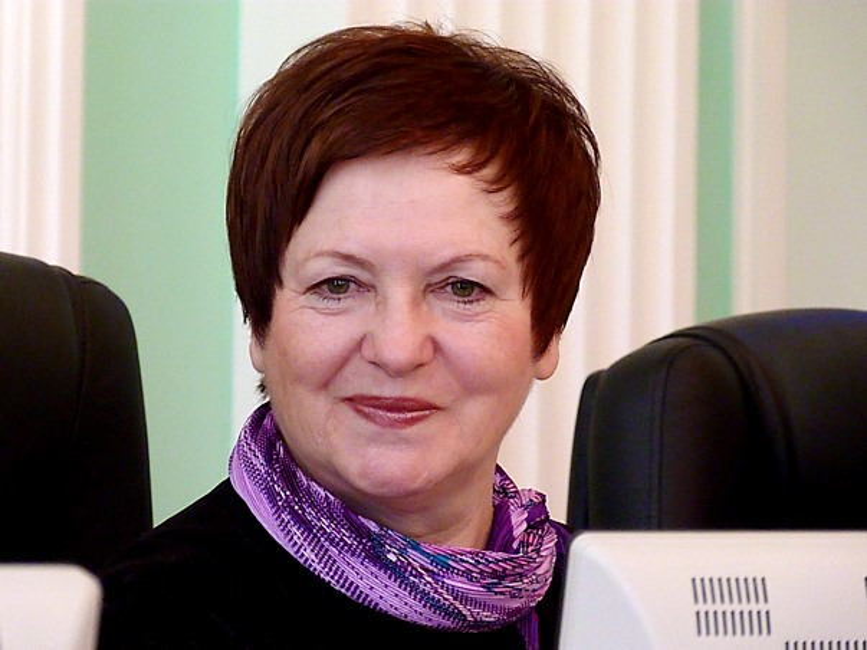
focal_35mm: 265
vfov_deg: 5.6
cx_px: 434
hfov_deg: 7.5
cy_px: 325
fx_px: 6636
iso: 1250
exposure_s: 1/80
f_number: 4
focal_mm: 47.7
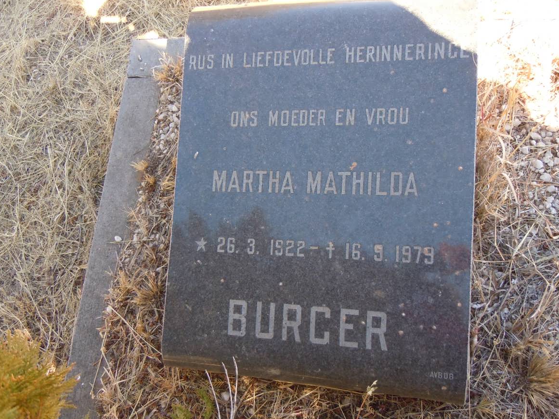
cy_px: 207
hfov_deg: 58.3
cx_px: 285
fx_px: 501
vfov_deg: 45.4
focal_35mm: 31
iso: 200
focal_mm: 5.4
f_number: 3.5
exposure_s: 1/100
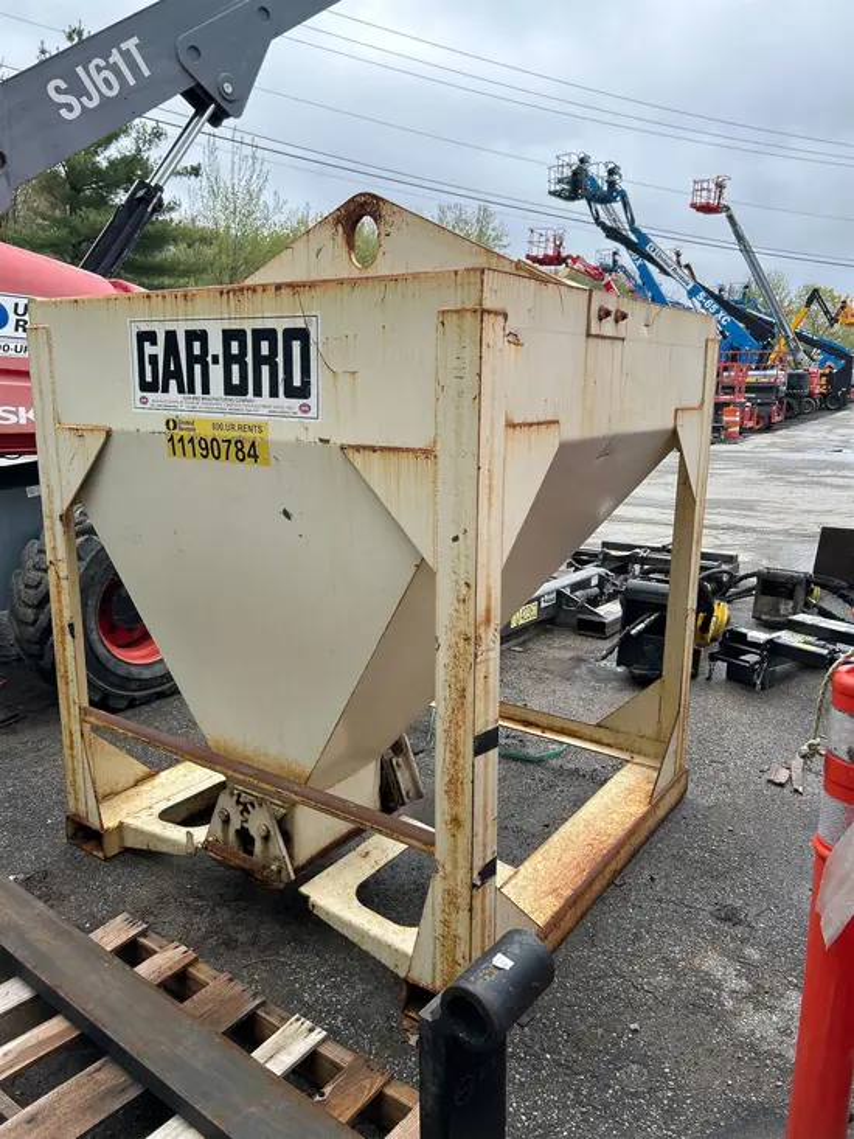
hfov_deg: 53.1
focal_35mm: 26
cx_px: 427
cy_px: 570
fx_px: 855
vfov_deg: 67.3
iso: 50
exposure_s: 1/1751
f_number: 1.5
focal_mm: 5.7
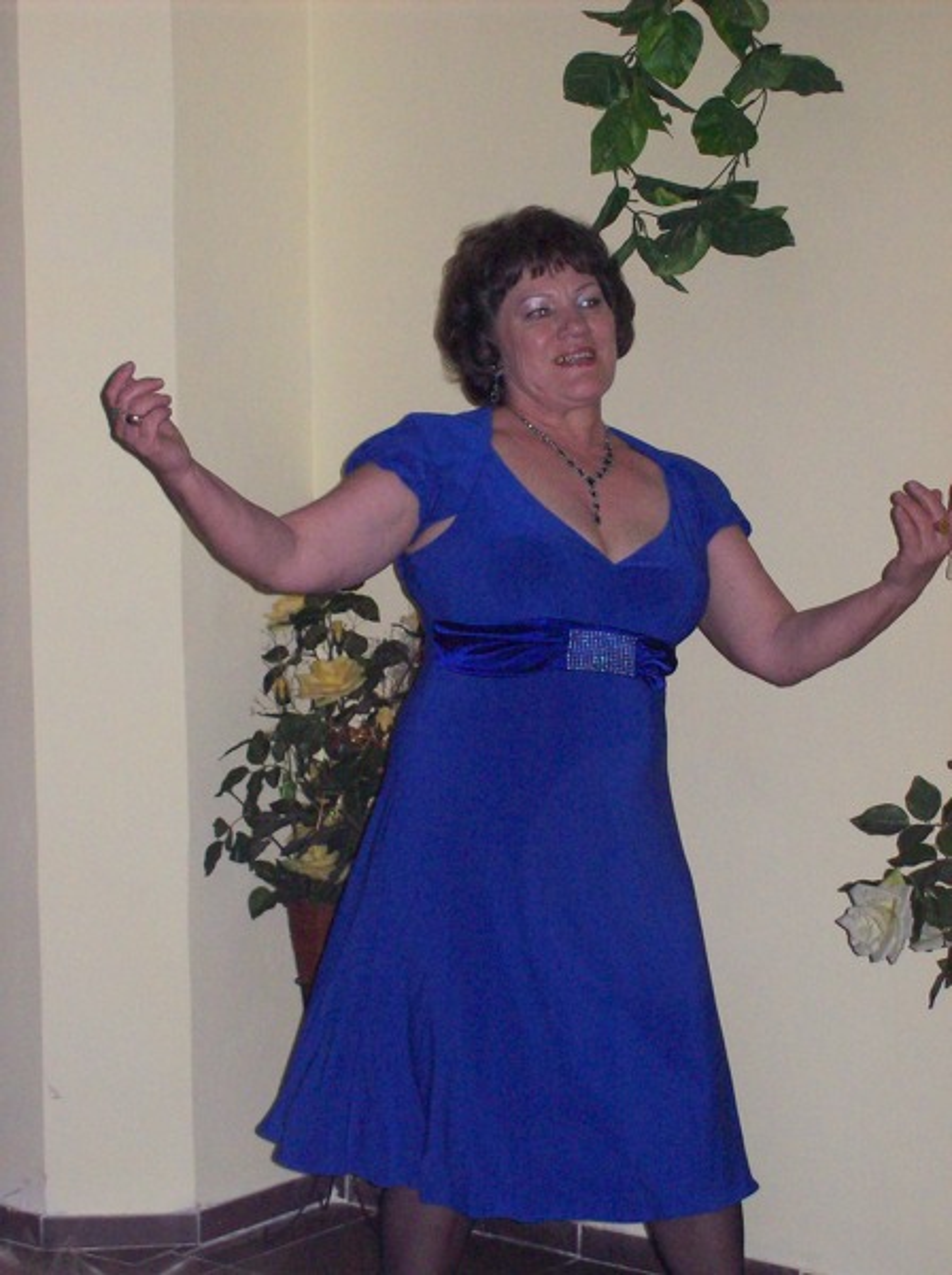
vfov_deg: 22.5
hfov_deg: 16.9
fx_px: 3199
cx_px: 476
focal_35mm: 87
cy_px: 638
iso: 400
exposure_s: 1/512
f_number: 4.3
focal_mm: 14.3
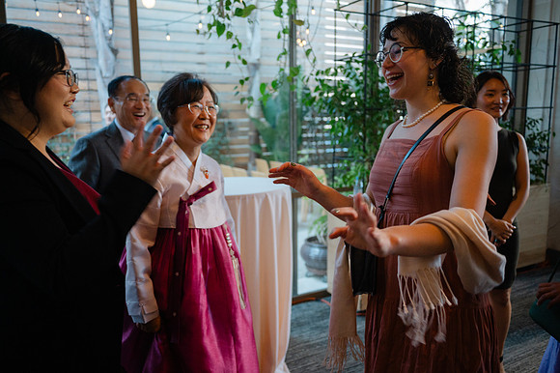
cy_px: 186
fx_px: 435
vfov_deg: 46.4
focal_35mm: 28
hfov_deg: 65.5
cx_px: 280
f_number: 2.8
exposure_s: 1/125
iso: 1250
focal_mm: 28
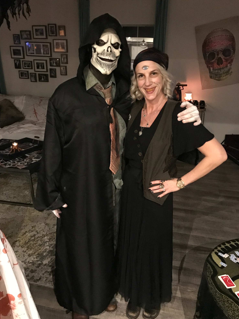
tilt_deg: -21.6
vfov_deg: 61.6
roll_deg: -1.0
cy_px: 164
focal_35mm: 29
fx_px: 267
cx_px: 119
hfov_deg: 48.2
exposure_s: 1/4
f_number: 1.8
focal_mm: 3.99
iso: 200
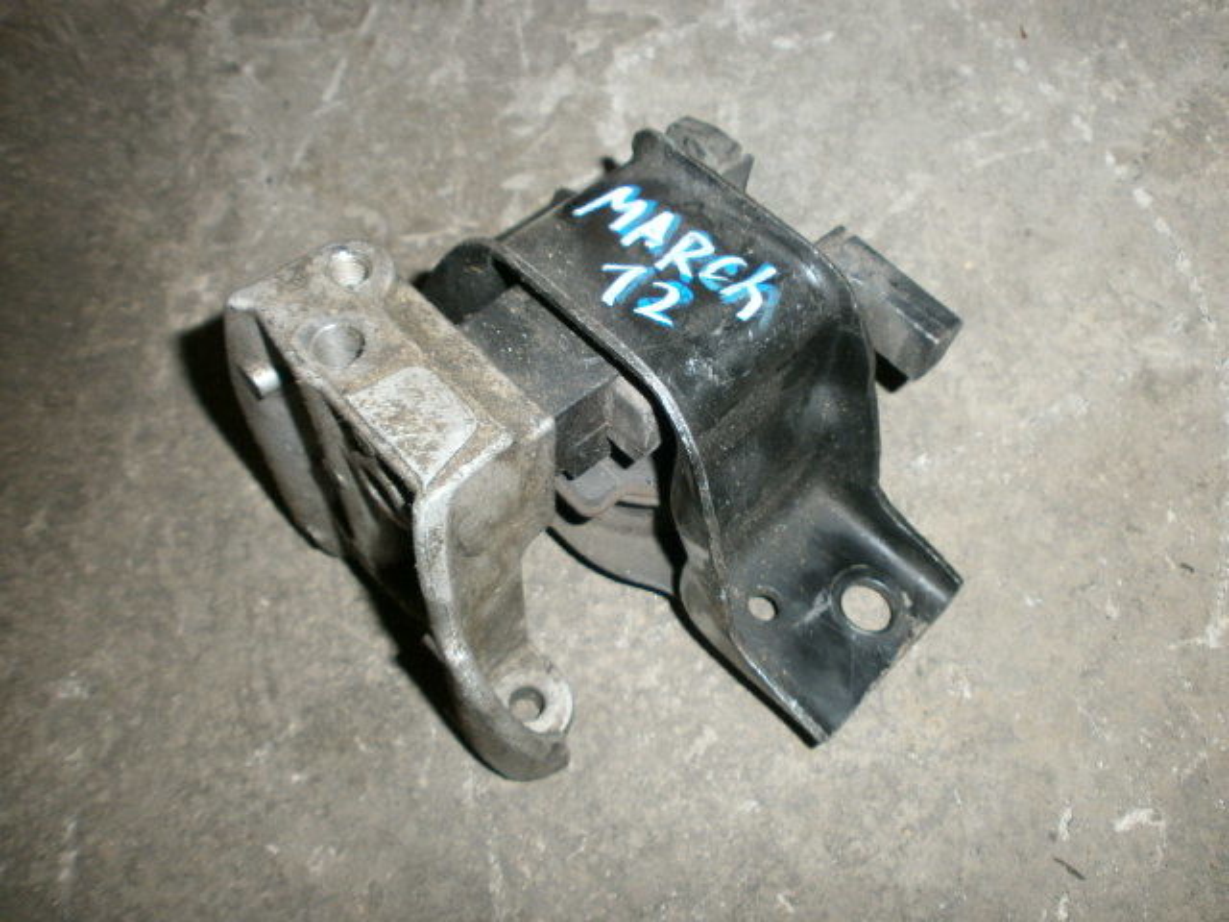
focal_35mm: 27
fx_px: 959
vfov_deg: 51.4
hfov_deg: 65.3
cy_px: 461
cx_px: 614
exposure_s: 1/30
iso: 125
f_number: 2.9
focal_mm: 4.8
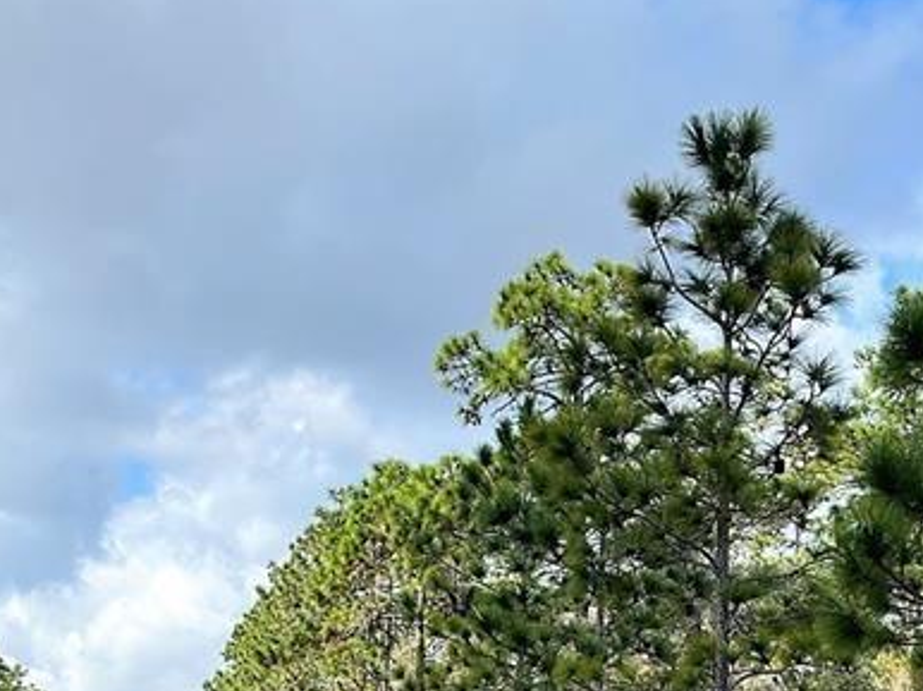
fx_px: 1839
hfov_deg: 28.0
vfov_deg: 19.8
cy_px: 866
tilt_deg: -1.4
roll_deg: +0.1
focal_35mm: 69
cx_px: 299
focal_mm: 5.1
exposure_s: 1/2222
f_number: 1.6
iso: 50
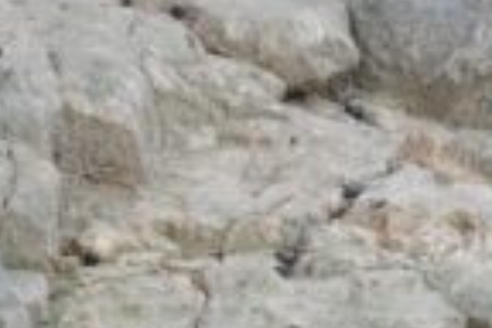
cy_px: -453
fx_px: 5835
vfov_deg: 3.2
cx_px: 1411
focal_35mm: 427
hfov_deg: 4.6
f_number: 5.6
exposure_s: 1/160
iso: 1000
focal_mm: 60
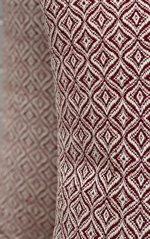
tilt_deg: -22.3
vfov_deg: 22.5
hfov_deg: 14.3
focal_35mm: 91
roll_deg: -0.9
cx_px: 46
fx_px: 595
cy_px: 45
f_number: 2
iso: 20
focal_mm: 6
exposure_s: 1/122
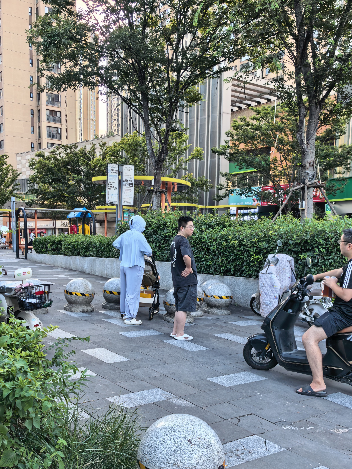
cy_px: 302
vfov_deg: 47.3
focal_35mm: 39
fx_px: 529
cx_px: 142
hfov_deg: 36.7
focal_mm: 5.75
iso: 50
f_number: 2
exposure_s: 1/150
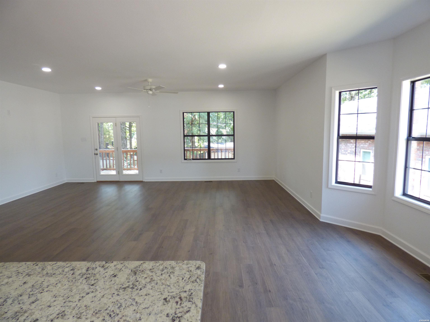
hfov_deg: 81.7
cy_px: 161
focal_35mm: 20
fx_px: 248
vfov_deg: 66.0
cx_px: 215
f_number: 2.8
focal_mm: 3.58
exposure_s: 1/60
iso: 200
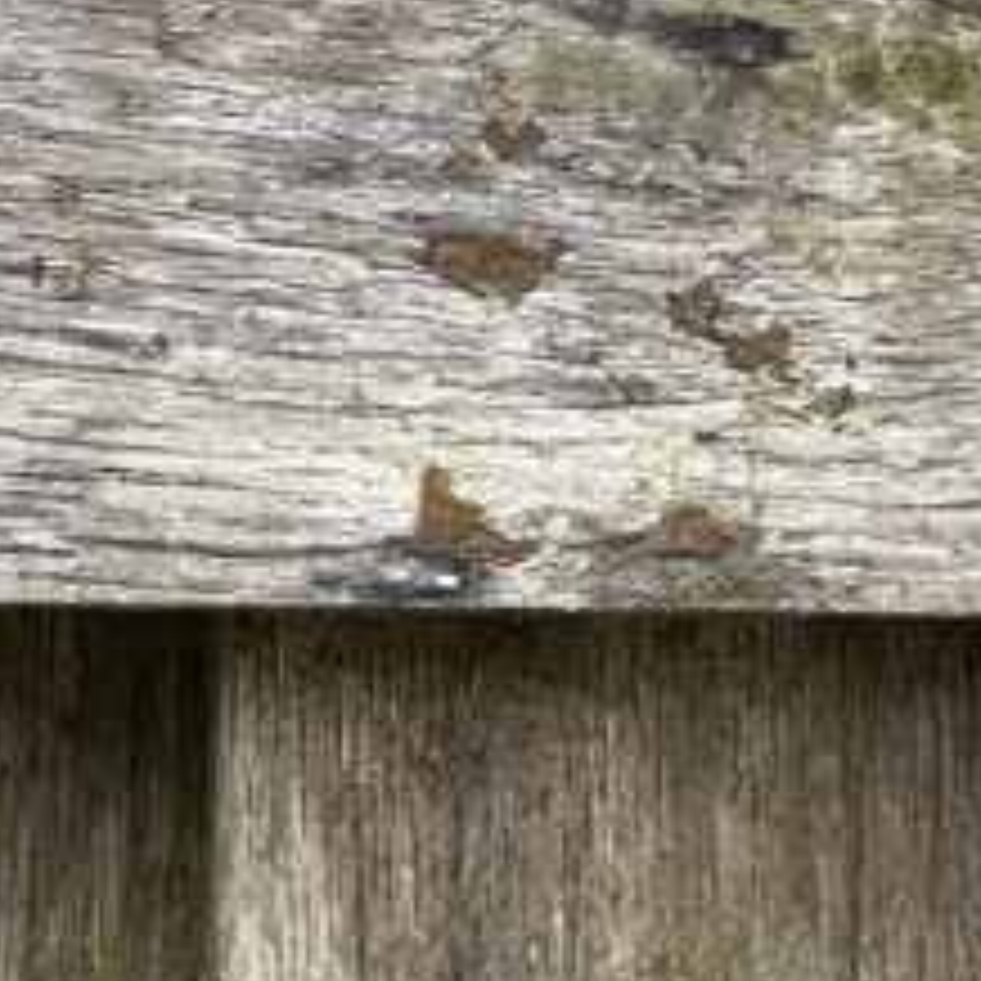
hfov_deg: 5.5
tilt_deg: -3.2
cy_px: -432
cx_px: -342
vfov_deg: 5.4
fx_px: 10228
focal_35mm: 319
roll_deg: +0.7
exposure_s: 1/121
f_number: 2.8
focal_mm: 9
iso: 160
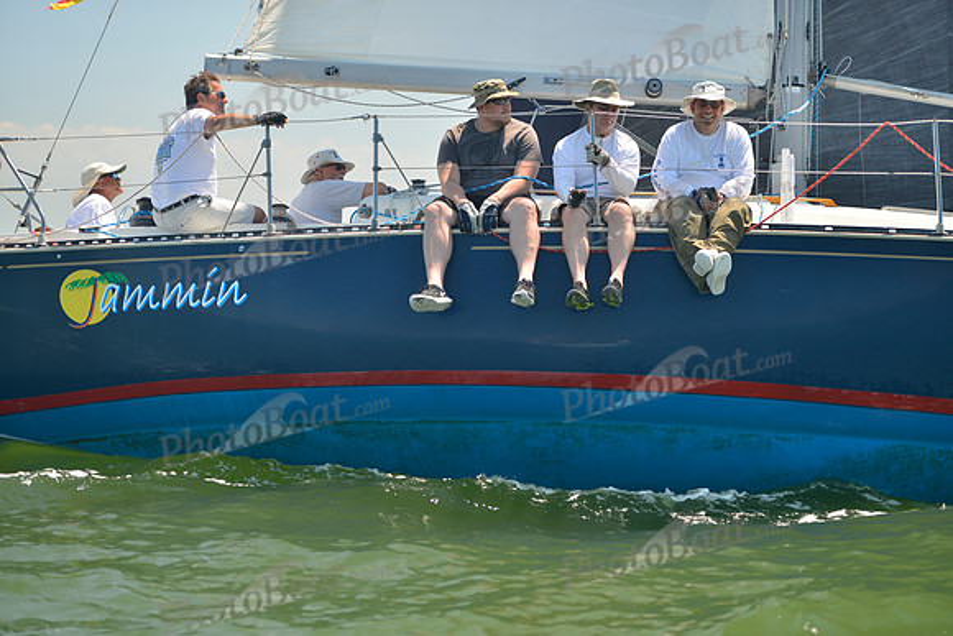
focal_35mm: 95
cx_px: 476
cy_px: 318
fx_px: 2515
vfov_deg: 14.4
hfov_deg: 21.5
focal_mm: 95
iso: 200
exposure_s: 1/640
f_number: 2.8
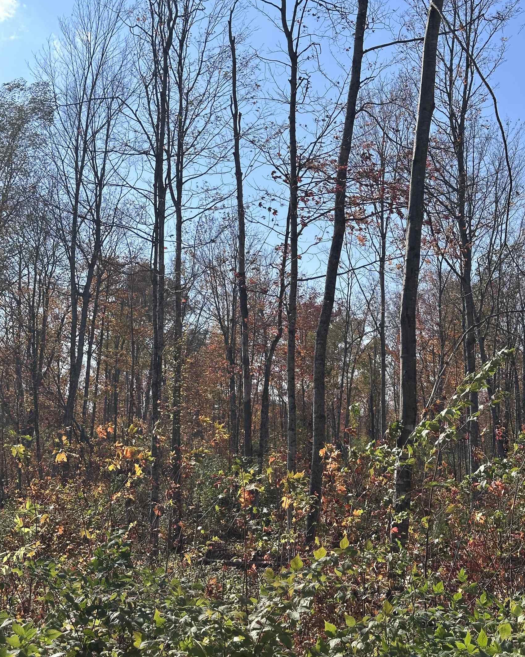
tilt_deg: +7.0
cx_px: 262
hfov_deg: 29.7
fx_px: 991
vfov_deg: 36.7
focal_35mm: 51
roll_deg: -1.7
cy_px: 345
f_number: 1.78
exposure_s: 1/4367
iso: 64
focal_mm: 6.86
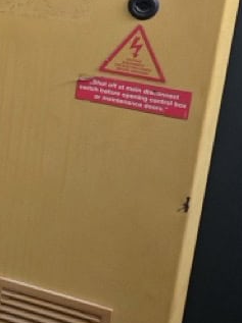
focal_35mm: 93
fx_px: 869
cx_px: -172
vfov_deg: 20.7
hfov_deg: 14.3
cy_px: 44
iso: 800
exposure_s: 1/60
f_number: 1.8
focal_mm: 5.4
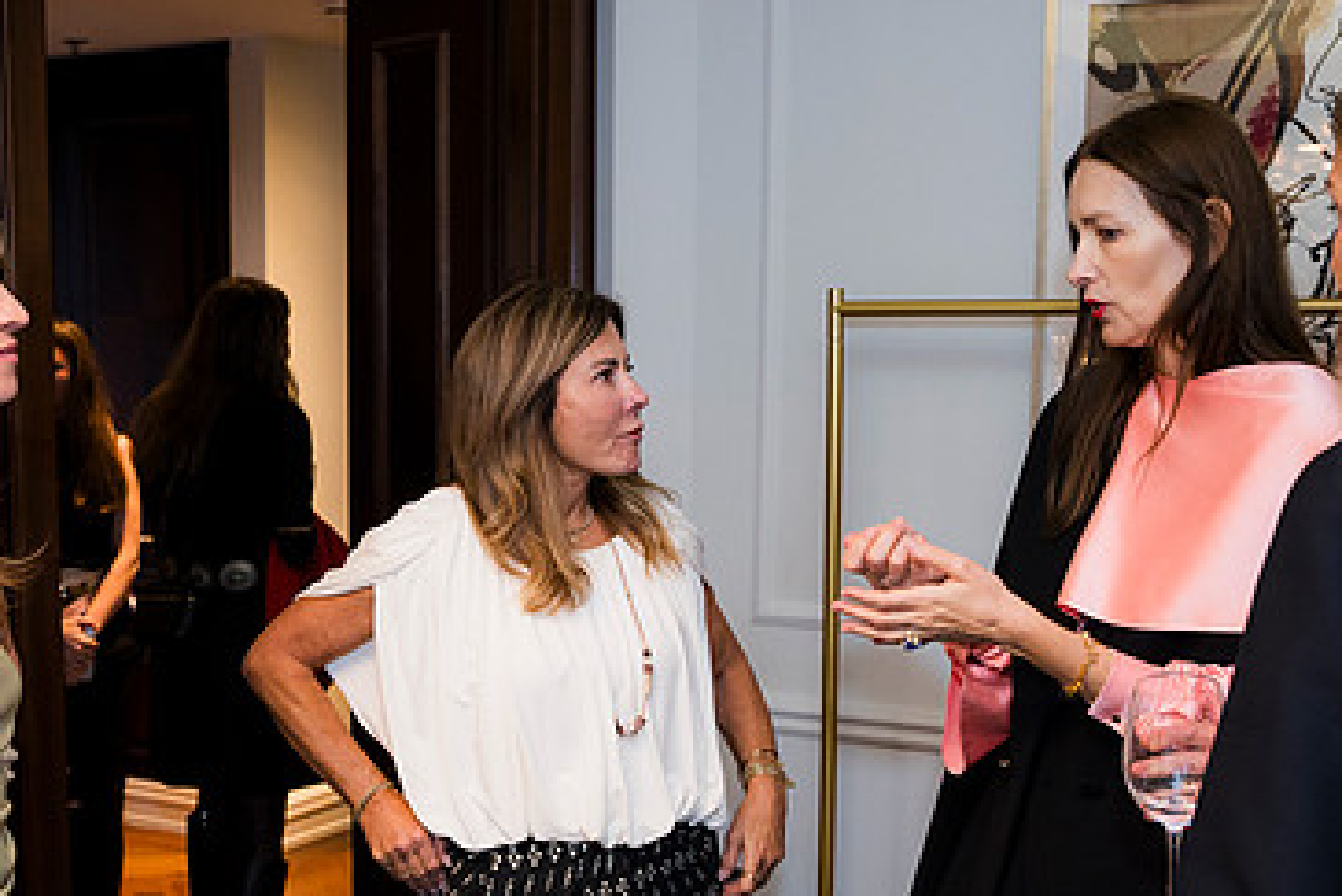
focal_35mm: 51
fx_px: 1902
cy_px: 651
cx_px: 616
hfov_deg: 38.8
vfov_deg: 26.2
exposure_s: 1/125
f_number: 4
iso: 1250
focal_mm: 32
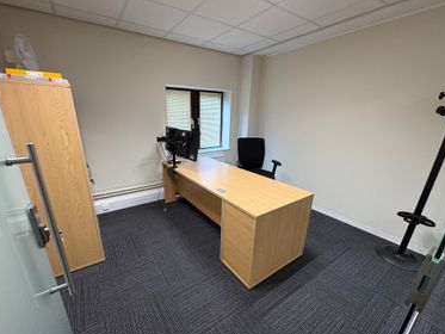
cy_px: 177
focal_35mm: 15
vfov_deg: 81.7
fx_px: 193
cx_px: 211
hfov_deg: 98.1
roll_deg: -1.1
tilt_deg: -18.9
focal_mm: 2.22
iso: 200
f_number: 2.2
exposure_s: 1/100
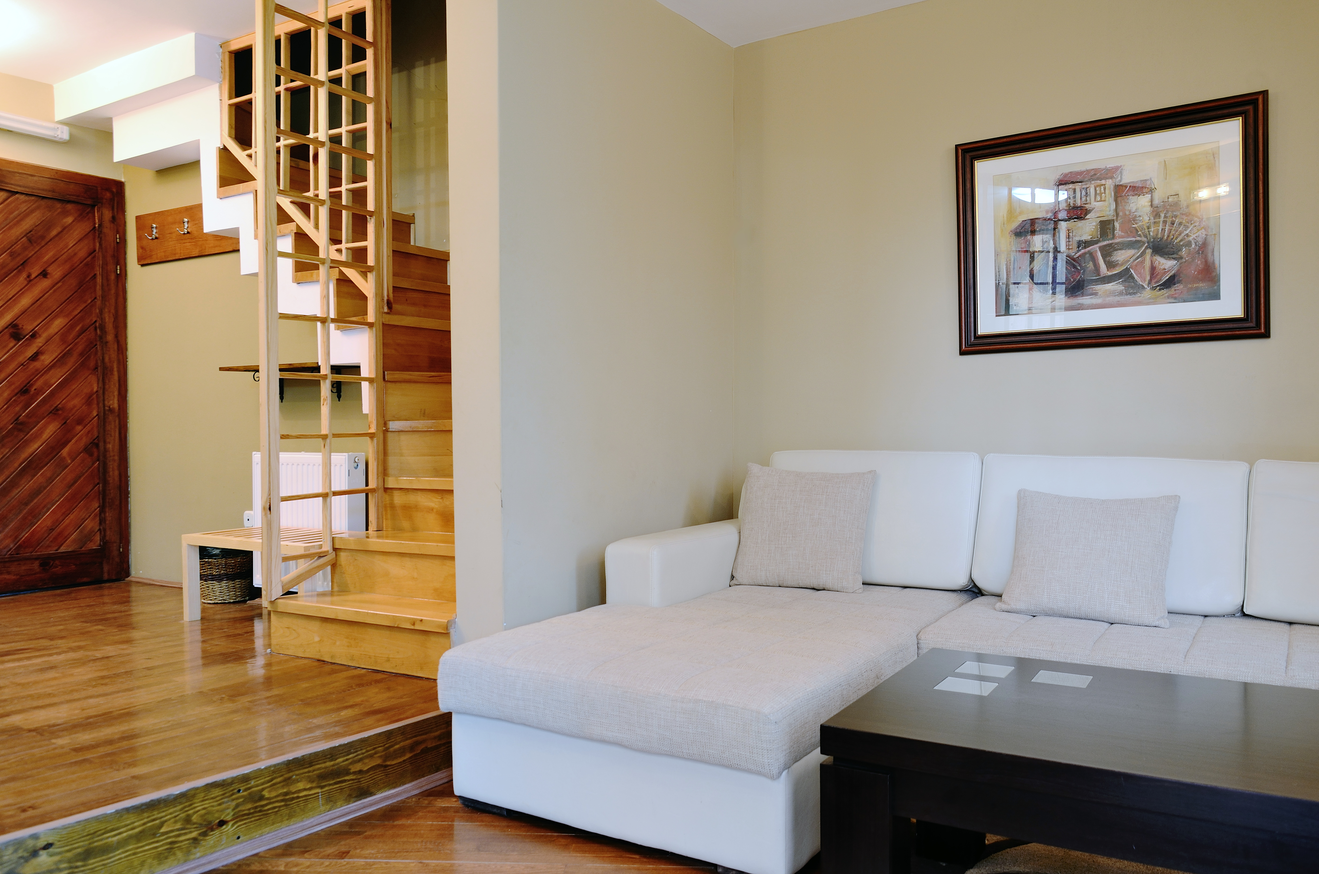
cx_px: 660
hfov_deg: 67.5
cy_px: 437
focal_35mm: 27
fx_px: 987
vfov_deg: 47.7
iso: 100
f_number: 6.3
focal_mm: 18
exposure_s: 1/1.6
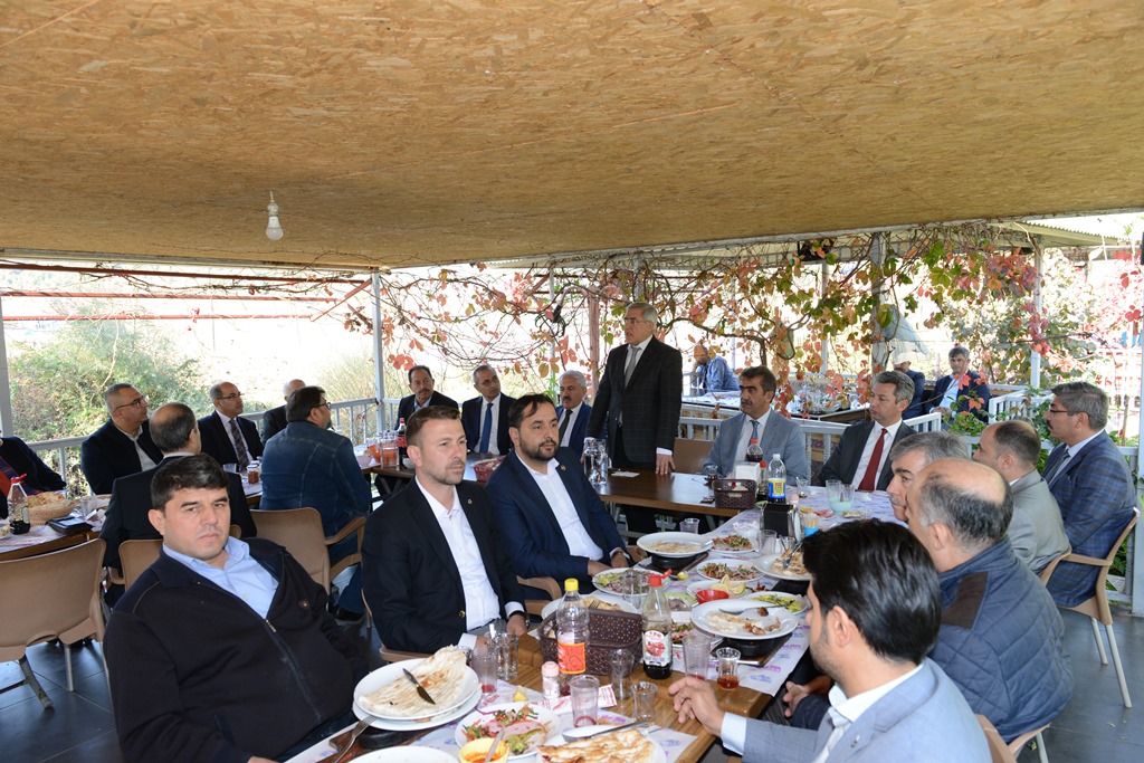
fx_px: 763
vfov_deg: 53.1
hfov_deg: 73.7
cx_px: 572
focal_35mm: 24
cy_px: 382
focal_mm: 24
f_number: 5.6
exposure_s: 1/160
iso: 640
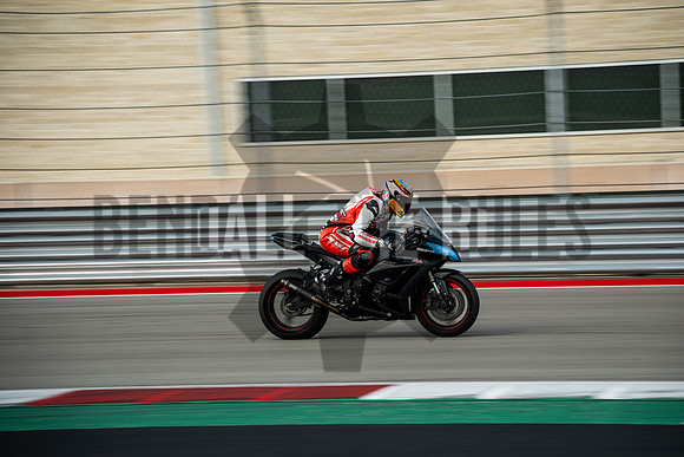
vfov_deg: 9.2
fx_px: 2851
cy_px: 228
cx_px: 342
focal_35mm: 150
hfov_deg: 13.7
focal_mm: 100
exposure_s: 1/200
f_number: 5
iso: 160
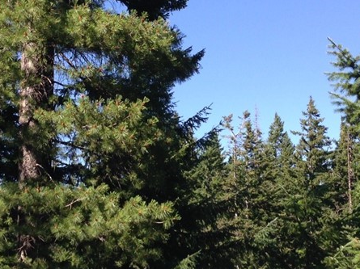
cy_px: 141
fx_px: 790
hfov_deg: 25.5
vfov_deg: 19.4
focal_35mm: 76
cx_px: 112
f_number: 2.4
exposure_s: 1/596
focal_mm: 4.12
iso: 50
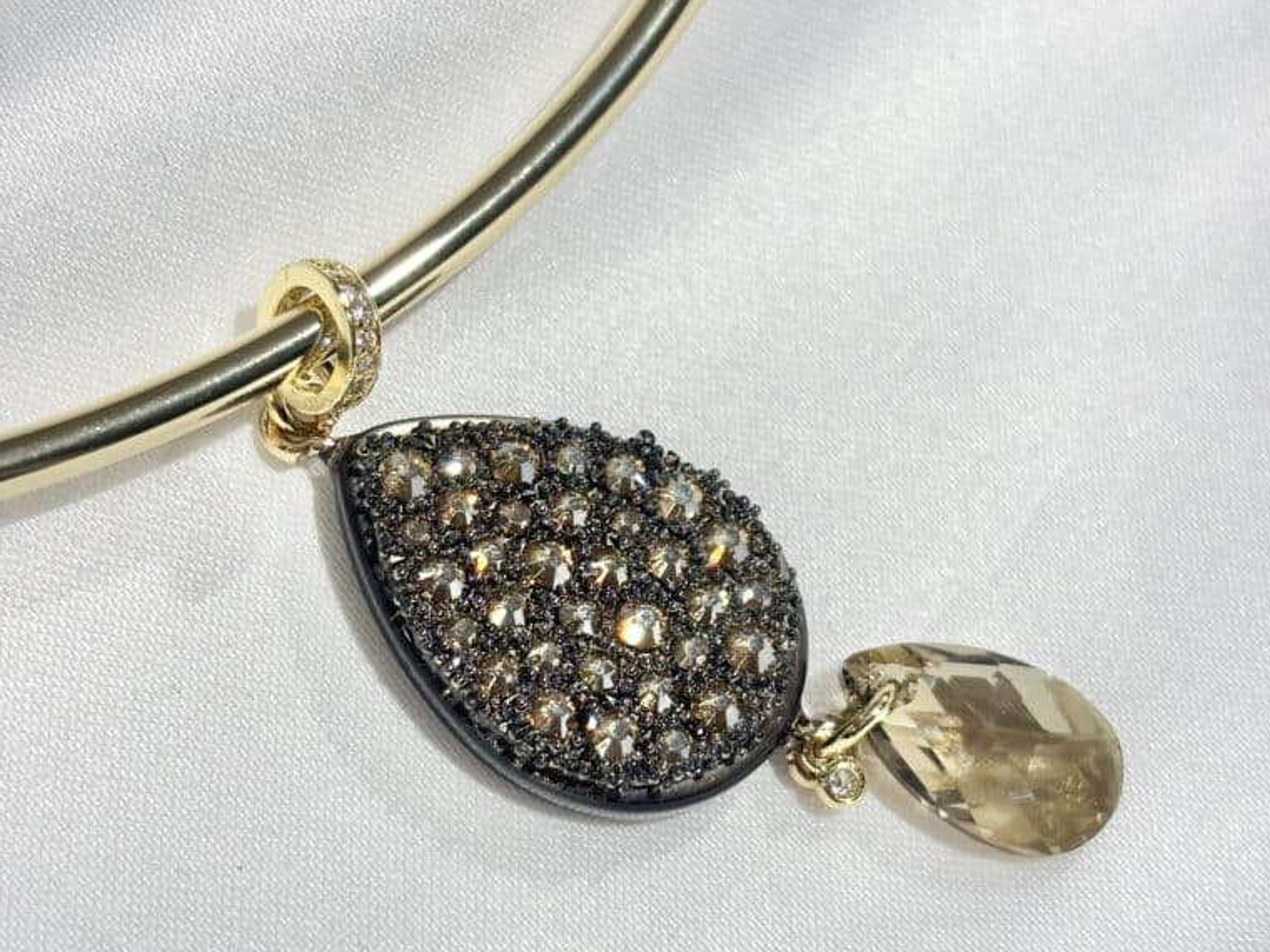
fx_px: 2569
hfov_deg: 27.8
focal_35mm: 70
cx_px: 639
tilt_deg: -66.7
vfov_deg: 21.0
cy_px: 515
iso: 32
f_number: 1.6
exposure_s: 1/335
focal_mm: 5.96
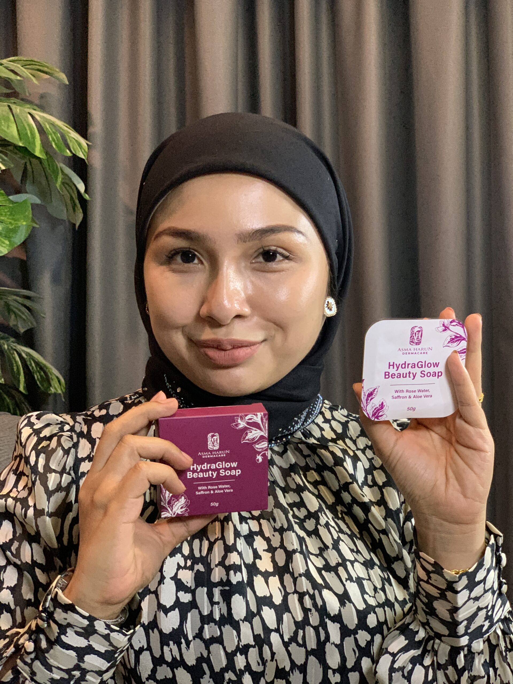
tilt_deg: +4.1
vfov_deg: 36.8
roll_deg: +0.2
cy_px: 342
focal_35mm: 52
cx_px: 256
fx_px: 1028
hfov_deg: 28.0
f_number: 2.4
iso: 500
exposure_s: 1/60
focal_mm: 6
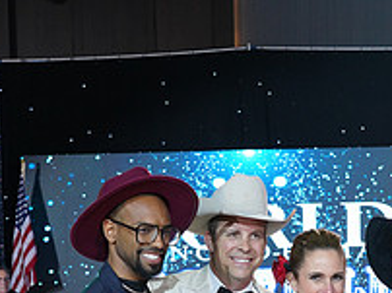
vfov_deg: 13.4
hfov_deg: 18.6
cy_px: 406
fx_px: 1188
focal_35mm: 105
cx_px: 284
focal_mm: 38
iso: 1600
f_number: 5
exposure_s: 1/200
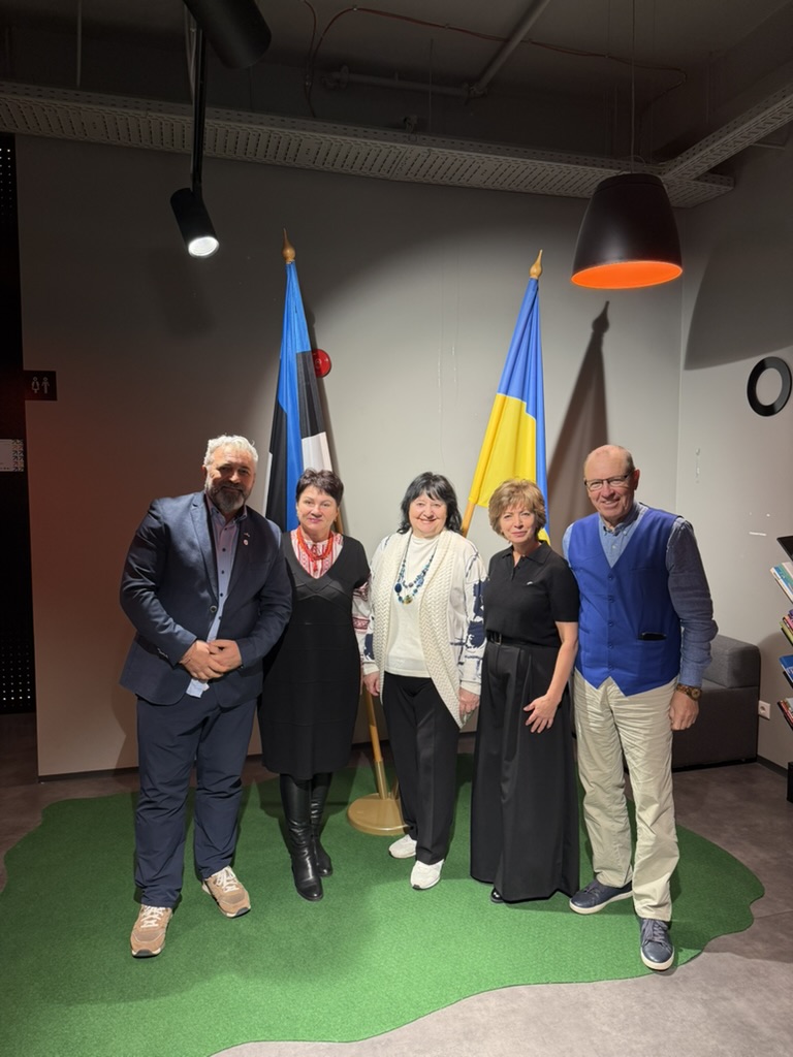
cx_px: 396
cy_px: 528
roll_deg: +0.2
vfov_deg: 71.6
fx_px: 733
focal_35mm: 24
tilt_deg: -4.4
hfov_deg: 56.8
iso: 125
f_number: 1.78
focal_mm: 6.76
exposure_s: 1/100
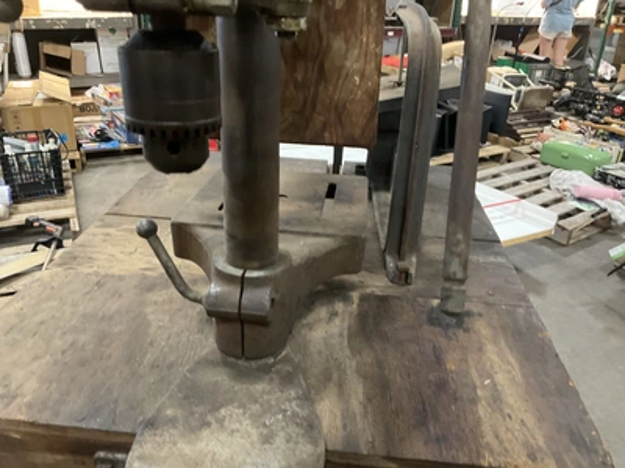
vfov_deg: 48.2
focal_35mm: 29
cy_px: 234
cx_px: 312
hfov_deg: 61.7
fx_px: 524
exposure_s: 1/30
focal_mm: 3
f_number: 1.8
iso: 320
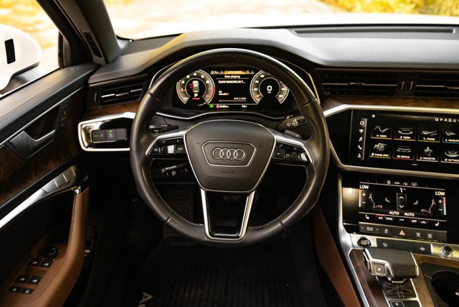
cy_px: 154
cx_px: 230
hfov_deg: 58.7
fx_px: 408
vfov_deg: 41.1
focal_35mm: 32
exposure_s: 1/200
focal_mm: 32
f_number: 5
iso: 640
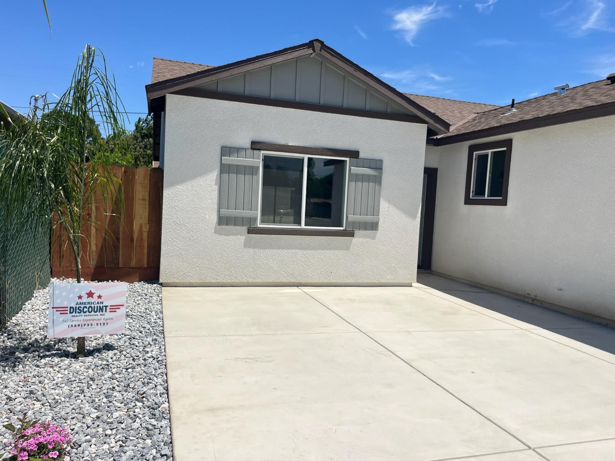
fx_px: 462
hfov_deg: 67.3
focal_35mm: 26
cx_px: 308
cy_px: 230
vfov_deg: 53.1
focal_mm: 5.1
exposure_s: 1/2755
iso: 50
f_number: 1.6
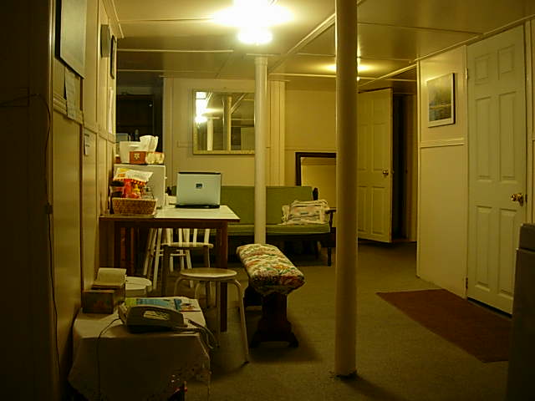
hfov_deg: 49.0
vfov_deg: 37.7
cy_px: 200
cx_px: 268
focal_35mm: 38
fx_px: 587
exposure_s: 1/19
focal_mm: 7.8
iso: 200
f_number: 2.8
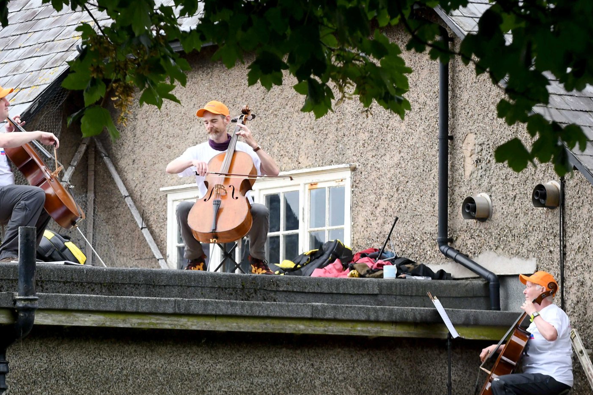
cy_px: 194
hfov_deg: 6.2
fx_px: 5452
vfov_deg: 4.2
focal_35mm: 331
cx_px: 305
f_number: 10
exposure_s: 1/400
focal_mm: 150
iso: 800
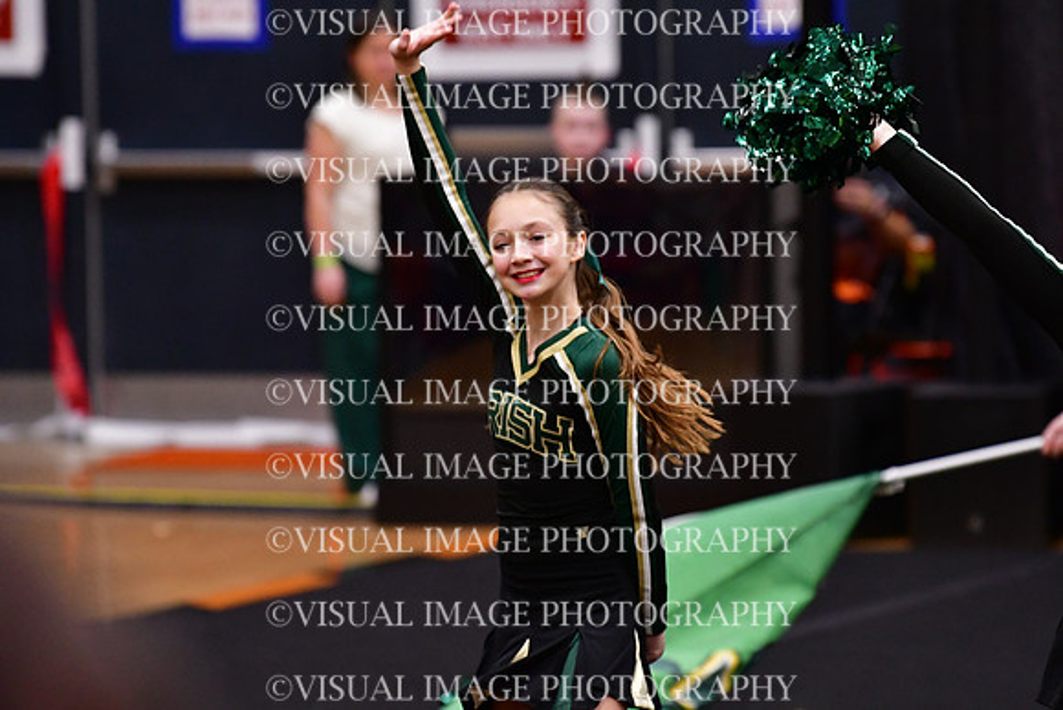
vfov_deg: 4.6
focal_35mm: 300
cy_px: 355
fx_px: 8860
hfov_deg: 6.9
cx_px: 532
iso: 4000
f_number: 3.5
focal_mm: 200
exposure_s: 1/500
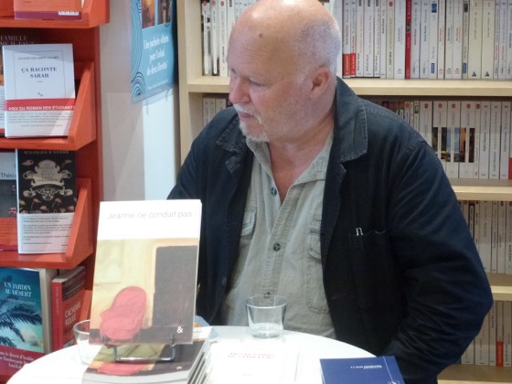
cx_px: 256
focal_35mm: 89
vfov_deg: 16.6
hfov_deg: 22.0
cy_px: 192
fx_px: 1316
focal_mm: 16
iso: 400
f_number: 4.9
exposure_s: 1/8
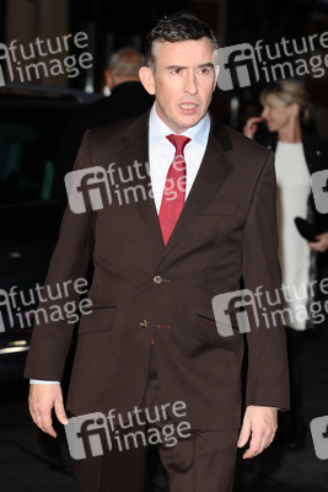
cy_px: 246
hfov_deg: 10.6
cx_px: 164
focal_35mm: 129
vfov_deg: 15.9
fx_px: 1761
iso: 320
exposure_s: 1/200
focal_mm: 86
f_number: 4.5
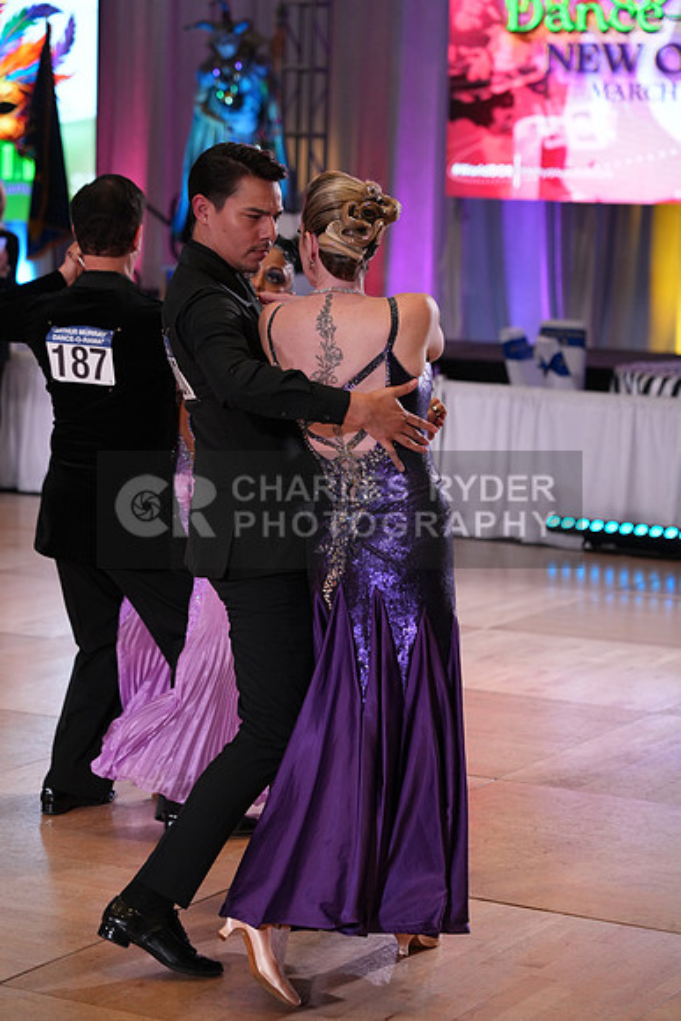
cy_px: 510
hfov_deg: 15.5
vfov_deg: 23.1
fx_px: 2495
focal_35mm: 88
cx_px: 340
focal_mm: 88
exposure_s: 1/500
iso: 2000
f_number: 4
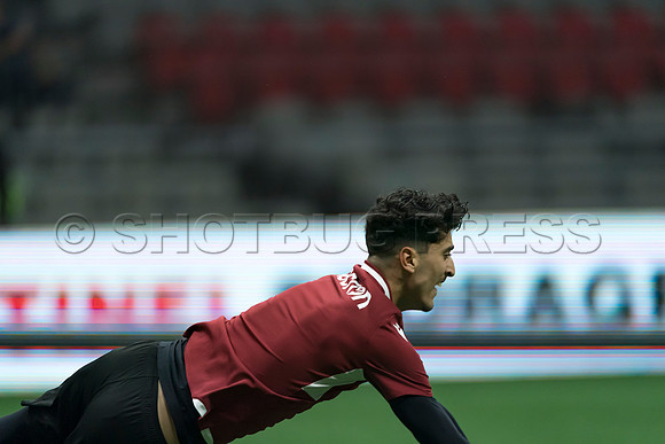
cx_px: 332
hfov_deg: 3.4
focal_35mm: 600
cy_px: 222
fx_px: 11085
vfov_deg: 2.3
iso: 4000
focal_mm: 600
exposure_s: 1/2500
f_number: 4
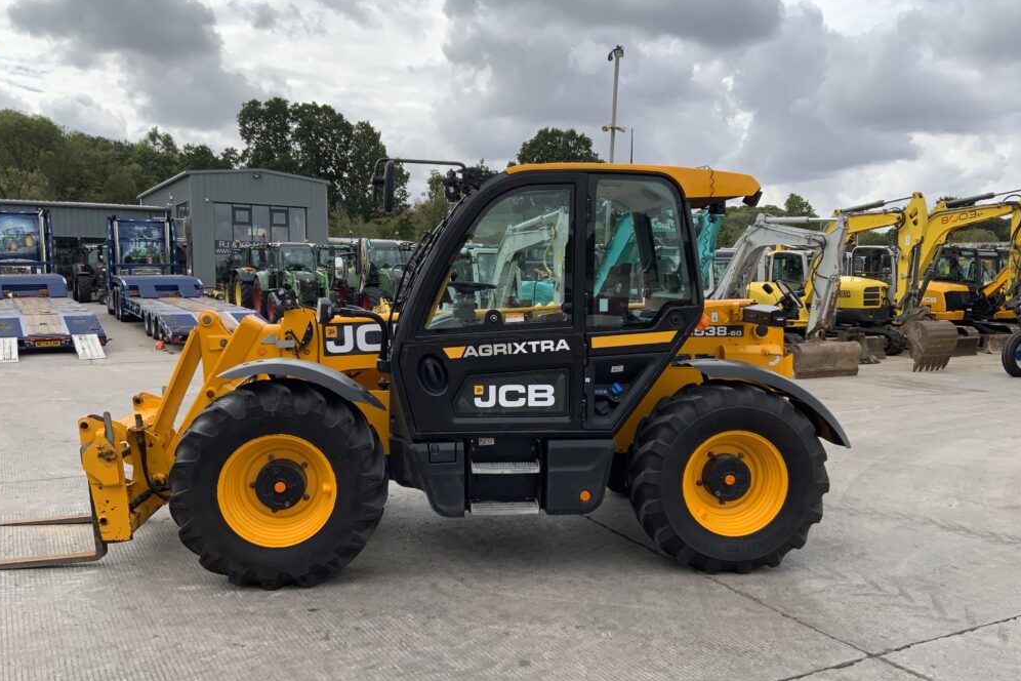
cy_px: 355
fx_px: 879
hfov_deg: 60.3
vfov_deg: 42.3
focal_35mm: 31
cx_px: 514
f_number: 1.8
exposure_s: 1/1577
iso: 16
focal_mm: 3
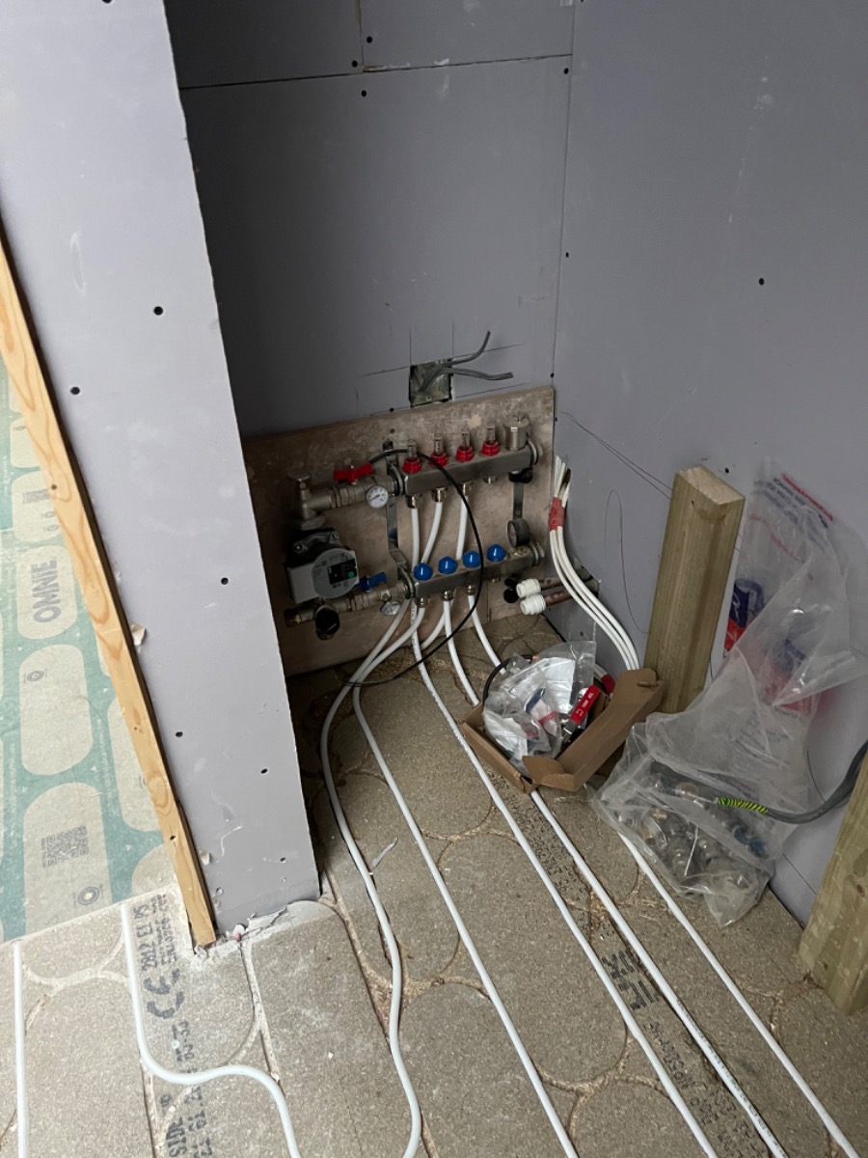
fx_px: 869
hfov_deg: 53.1
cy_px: 579
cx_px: 434
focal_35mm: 26
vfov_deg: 67.3
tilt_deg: -35.7
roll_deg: +2.0
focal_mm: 5.7
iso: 500
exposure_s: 1/50
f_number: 1.5
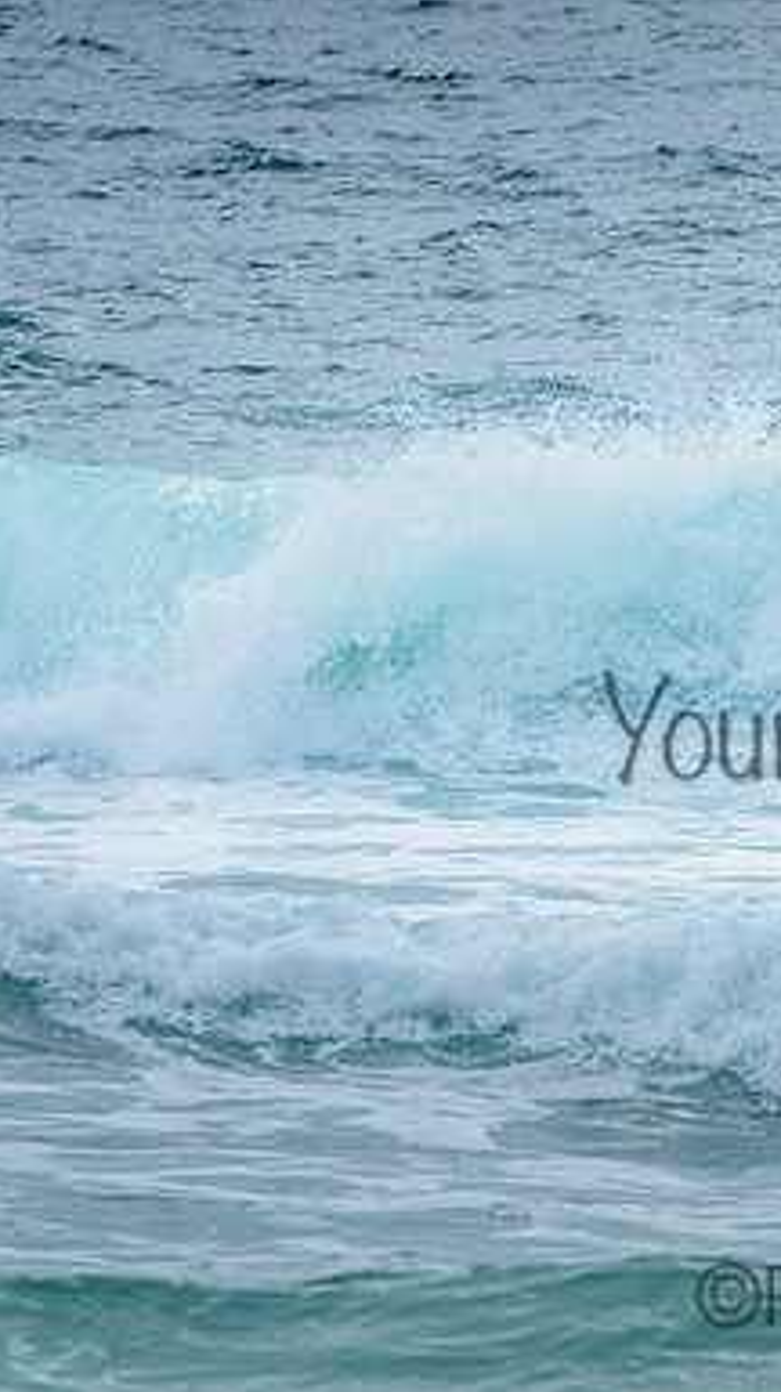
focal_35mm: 774
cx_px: 1045
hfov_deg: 1.6
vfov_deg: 2.8
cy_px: 538
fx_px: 28552
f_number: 8
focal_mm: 400
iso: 500
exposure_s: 1/1600
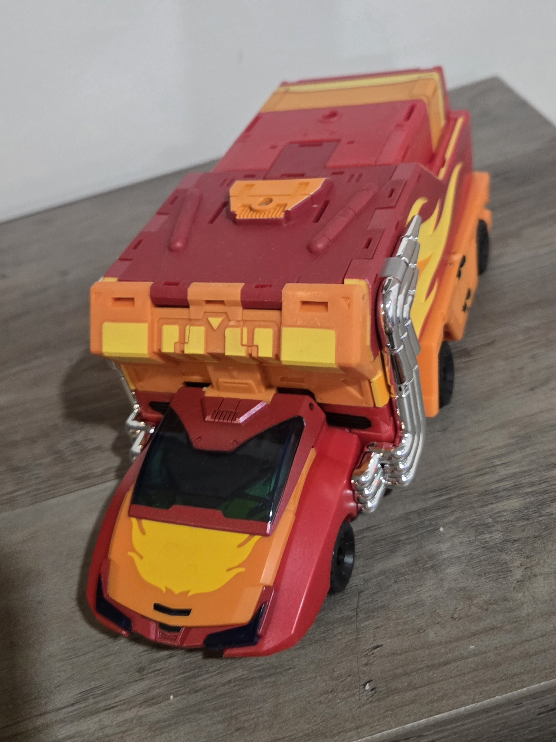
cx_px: 278
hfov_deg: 58.9
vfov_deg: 73.9
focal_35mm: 23
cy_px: 371
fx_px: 493
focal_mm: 5.4
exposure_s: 1/60.2
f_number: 1.8
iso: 640
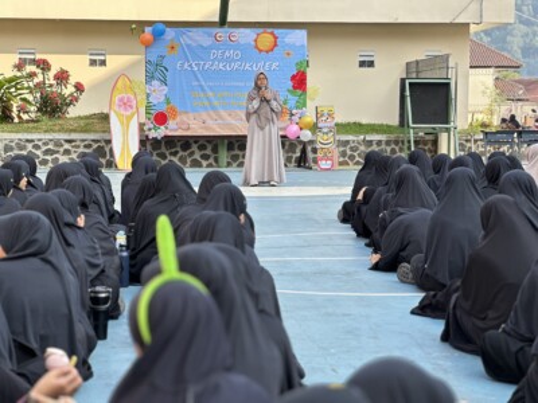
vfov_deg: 19.1
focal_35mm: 77
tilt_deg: -3.6
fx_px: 1197
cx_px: 269
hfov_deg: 25.3
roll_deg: +0.3
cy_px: 202
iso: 25
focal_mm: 9
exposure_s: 1/121
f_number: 2.8
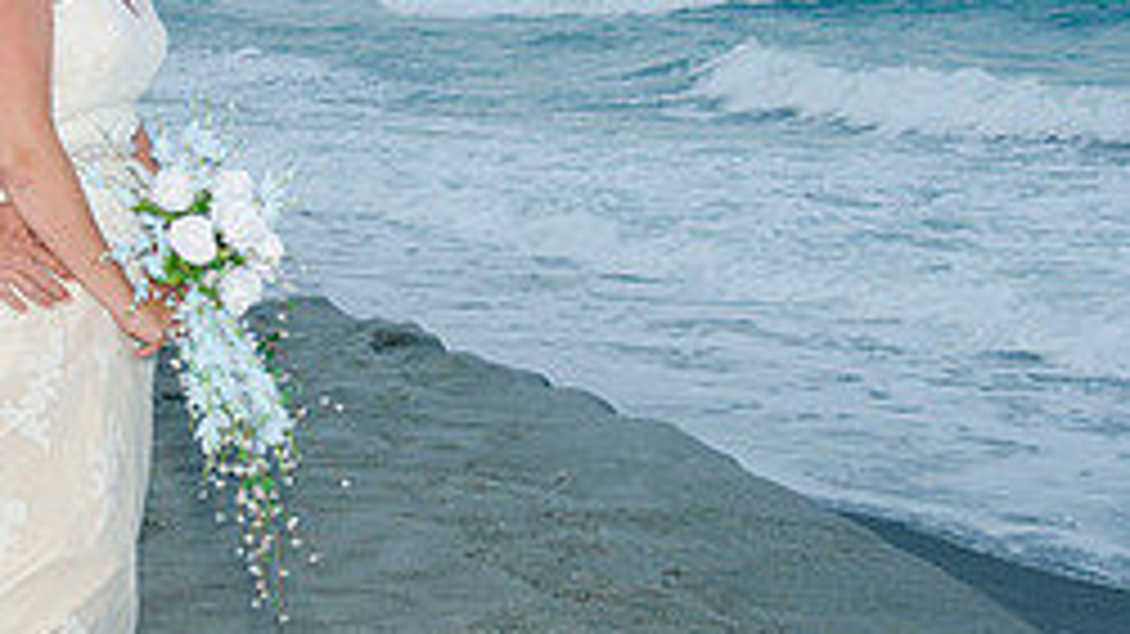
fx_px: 2905
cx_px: 297
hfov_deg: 21.8
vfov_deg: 12.5
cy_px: 252
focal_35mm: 97
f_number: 5.6
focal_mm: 26
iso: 100
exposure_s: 1/40
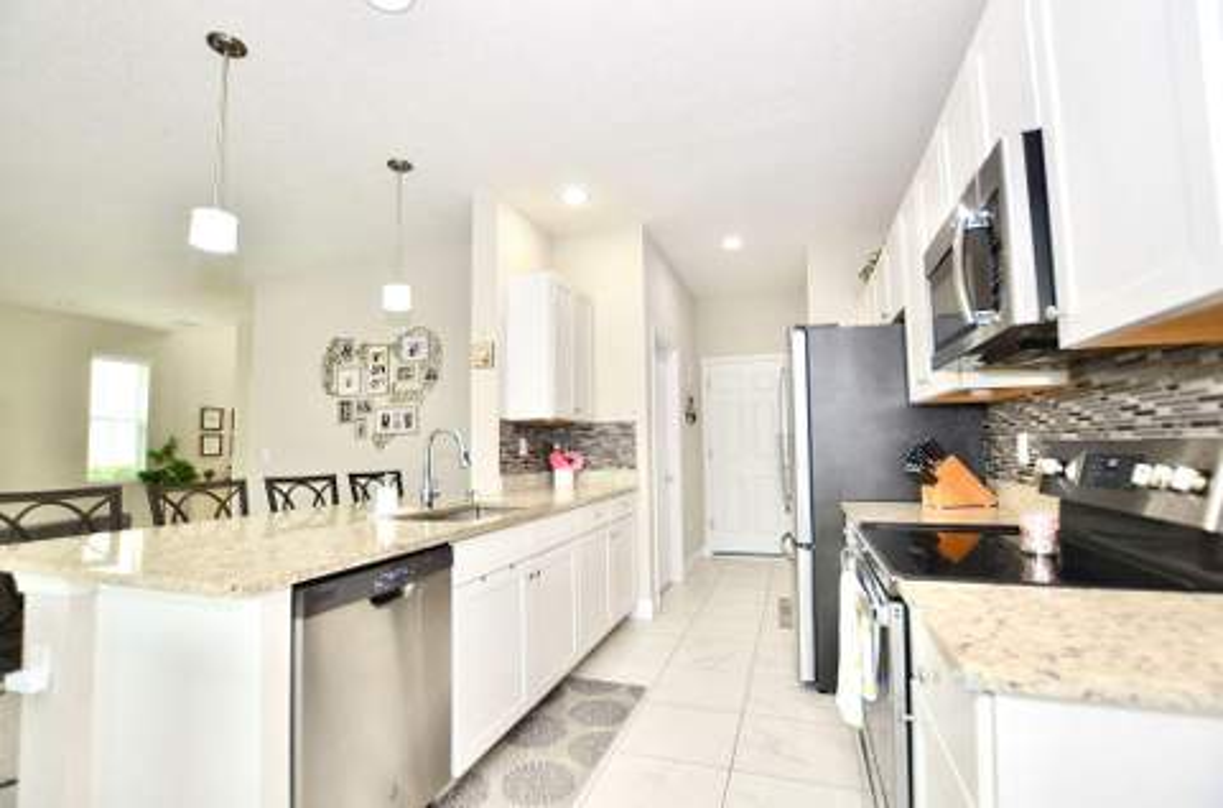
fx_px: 508
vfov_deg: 77.0
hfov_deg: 100.6
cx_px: 612
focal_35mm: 15
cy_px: 404
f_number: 4
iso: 200
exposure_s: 1/60
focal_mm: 10
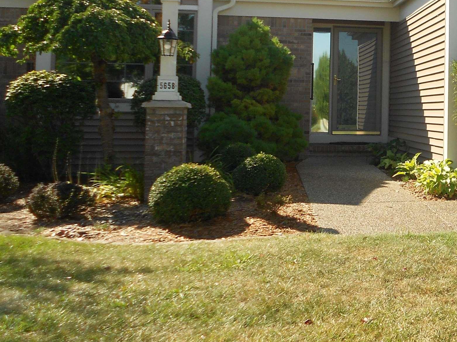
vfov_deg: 25.3
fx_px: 752
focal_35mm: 57
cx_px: 444
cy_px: 85
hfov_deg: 31.5
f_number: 3.4
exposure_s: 1/400
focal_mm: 5.1
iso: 80
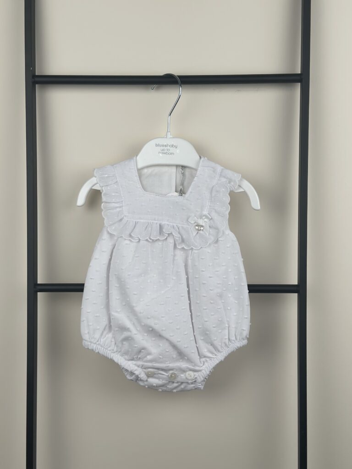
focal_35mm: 48
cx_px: 176
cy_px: 234
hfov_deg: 30.3
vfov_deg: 39.7
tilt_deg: -4.5
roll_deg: -0.4
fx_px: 651
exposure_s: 1/668
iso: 80
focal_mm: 6.86
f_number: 1.78
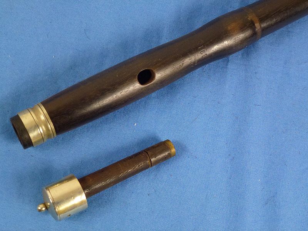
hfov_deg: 33.8
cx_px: 154
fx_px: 507
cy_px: 116
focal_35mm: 57
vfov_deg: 25.7
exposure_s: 1/80
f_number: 4.4
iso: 320
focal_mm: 10.1
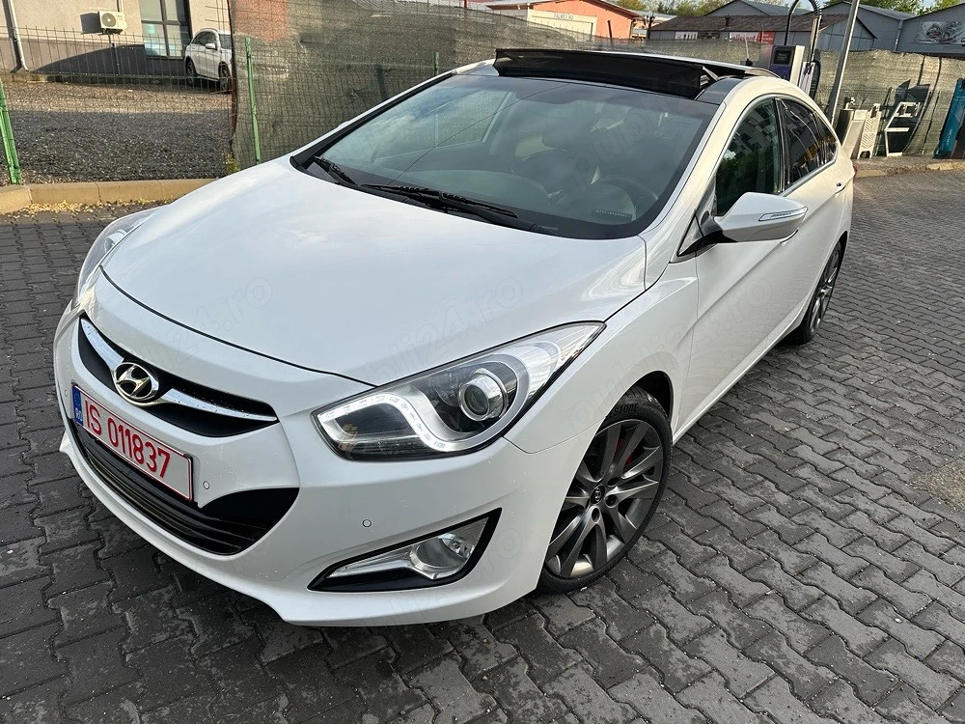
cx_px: 482
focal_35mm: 24
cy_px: 362
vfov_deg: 56.8
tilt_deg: -25.0
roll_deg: -3.1
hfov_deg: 71.6
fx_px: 669
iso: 80
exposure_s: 1/1433
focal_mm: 6.86
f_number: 1.78
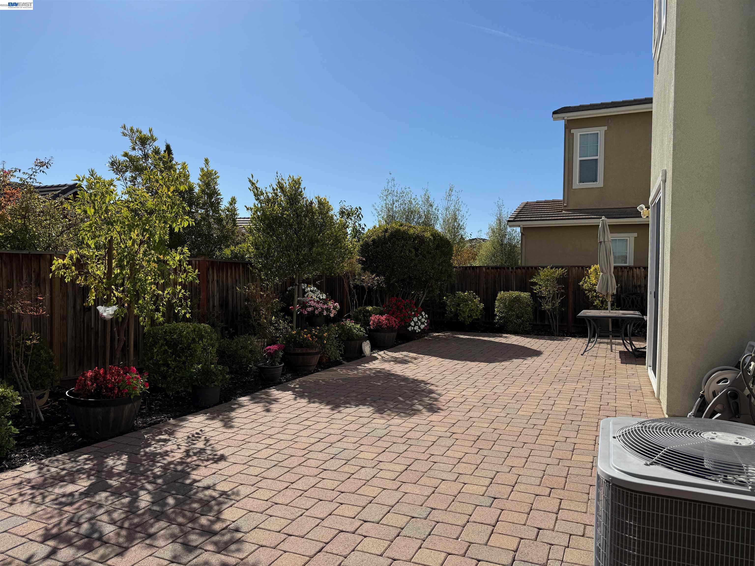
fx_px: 523
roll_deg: -0.5
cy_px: 283
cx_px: 378
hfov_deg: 71.6
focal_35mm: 24
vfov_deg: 56.8
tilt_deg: -0.8
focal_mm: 6.76
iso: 80
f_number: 1.78
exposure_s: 1/6173
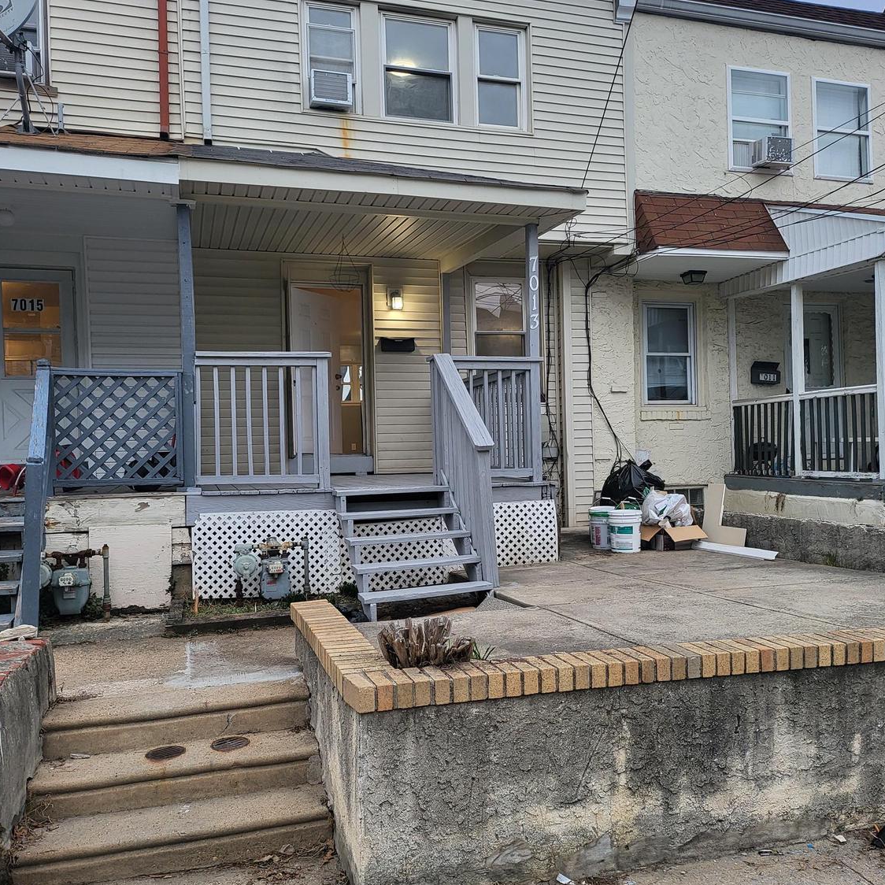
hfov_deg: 55.6
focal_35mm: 29
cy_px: 454
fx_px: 839
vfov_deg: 55.6
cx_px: 450
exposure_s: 1/120
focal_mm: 5
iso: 80
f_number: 1.8
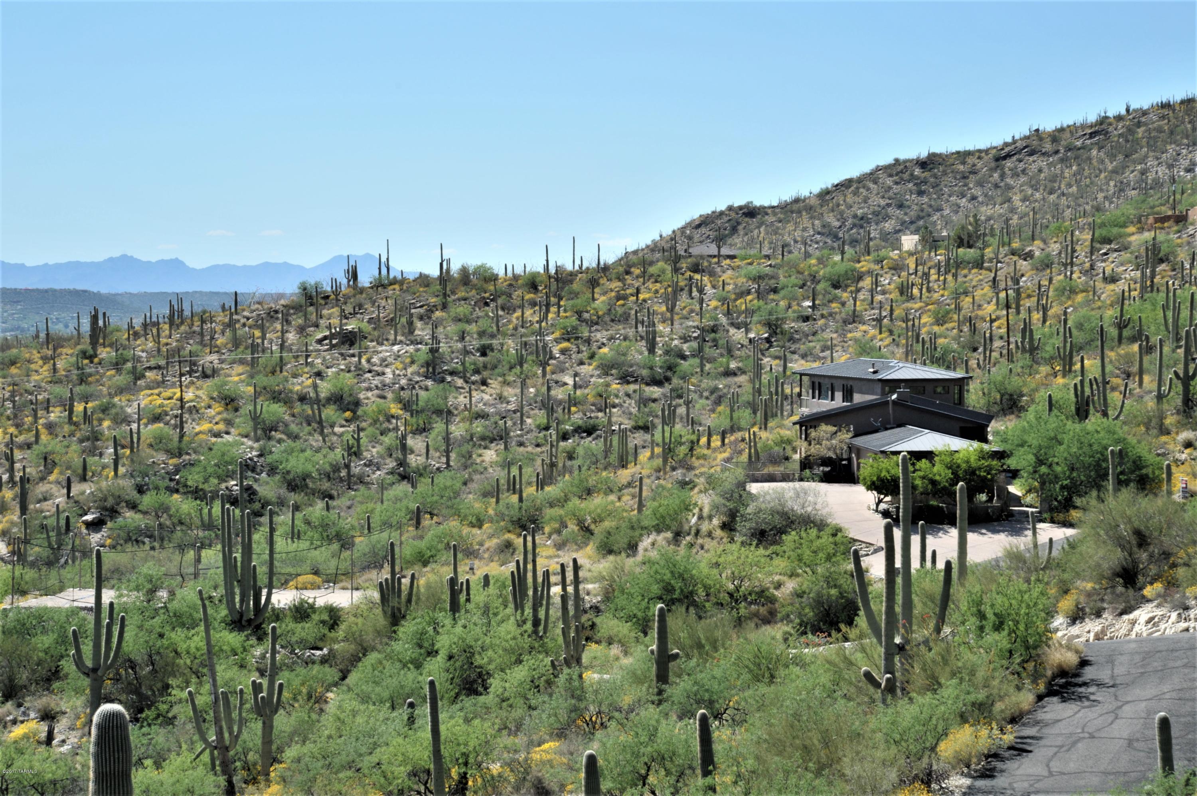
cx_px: 598
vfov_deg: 16.1
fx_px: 2824
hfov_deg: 23.9
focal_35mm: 85
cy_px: 398
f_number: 14
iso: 320
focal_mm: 85
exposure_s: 1/320
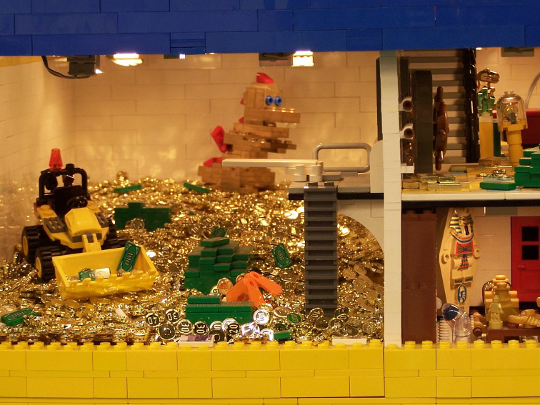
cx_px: 290
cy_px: 186
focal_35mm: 111
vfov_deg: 13.3
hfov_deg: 17.7
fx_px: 1732
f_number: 3.2
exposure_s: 1/3
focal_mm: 13.7
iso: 80
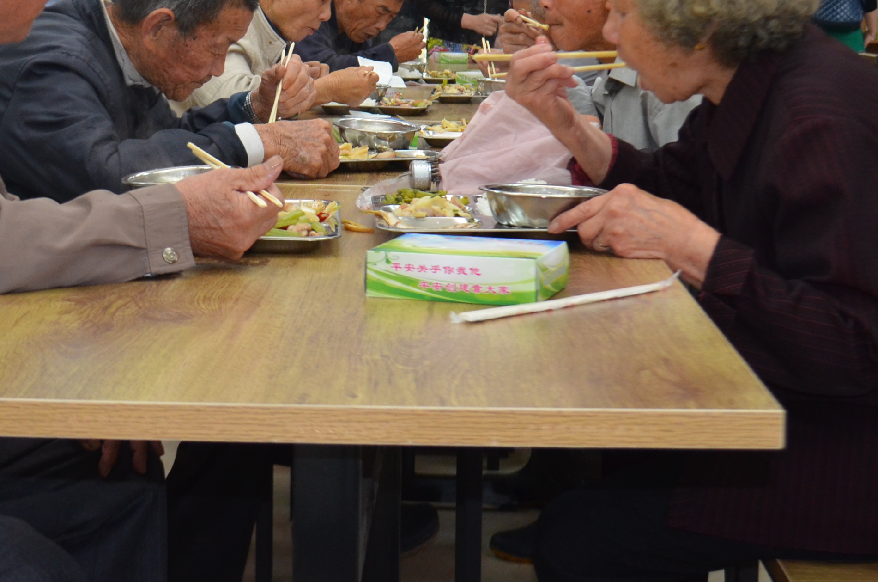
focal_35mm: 70
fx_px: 1704
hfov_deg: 28.8
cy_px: 81
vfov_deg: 19.1
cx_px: 355
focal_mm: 24
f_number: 4
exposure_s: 1/60
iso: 900
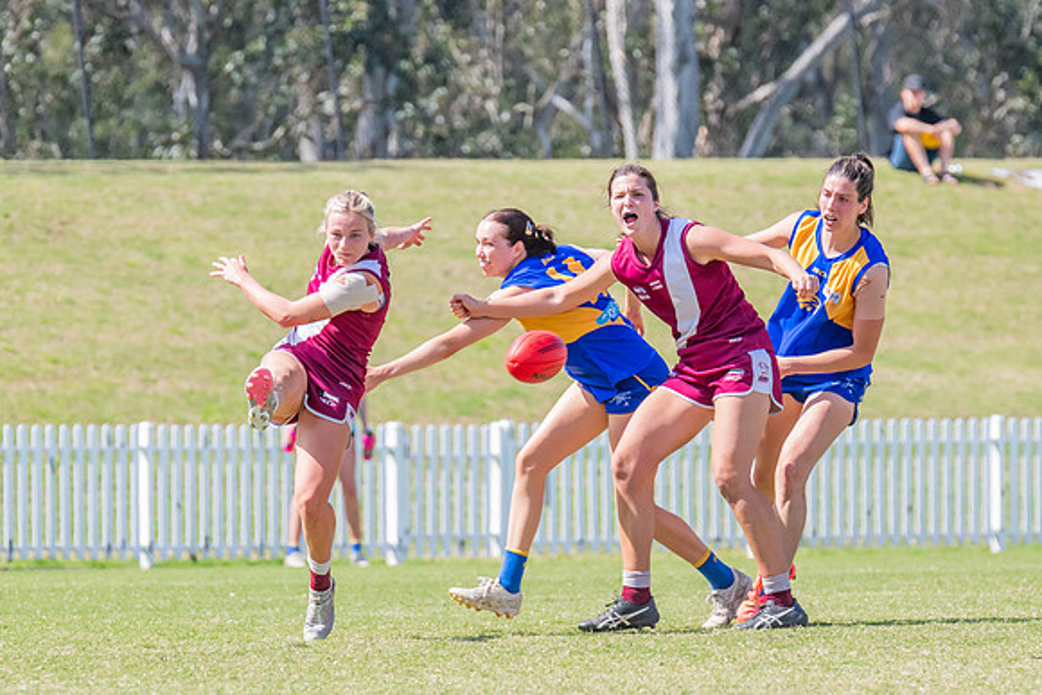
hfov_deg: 4.0
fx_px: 14780
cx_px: 350
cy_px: 330
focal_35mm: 511
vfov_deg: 2.7
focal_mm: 330
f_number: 9
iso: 800
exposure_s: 1/1250
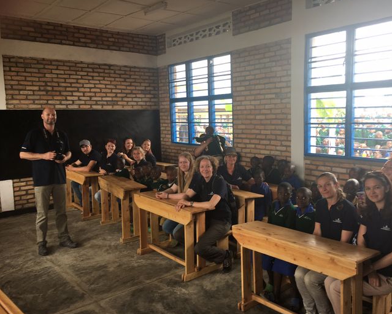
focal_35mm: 31
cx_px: 214
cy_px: 157
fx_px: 360
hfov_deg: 57.1
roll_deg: +1.6
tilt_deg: -5.2
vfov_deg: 47.1
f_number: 2.2
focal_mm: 4.15
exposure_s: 1/50
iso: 25
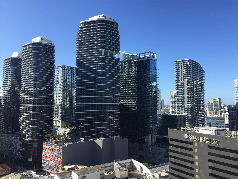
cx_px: 119
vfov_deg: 48.2
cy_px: 90
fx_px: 199
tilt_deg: +4.0
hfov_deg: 61.7
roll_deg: -0.6
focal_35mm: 29
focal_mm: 4.15
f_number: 2.2
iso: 32
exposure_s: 1/1099
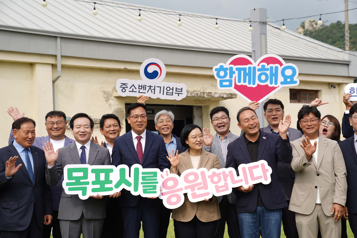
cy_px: 119
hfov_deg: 28.8
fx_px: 694
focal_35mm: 70
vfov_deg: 19.5
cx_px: 178
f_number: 4.5
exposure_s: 1/250
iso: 64
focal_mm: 70
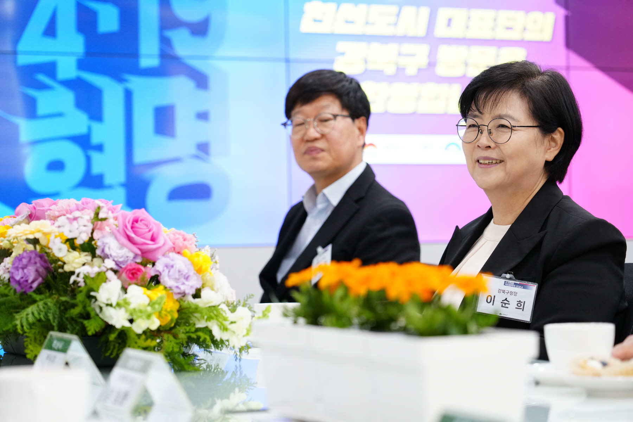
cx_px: 316
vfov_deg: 13.8
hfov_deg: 20.6
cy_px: 211
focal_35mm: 99
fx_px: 1741
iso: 2500
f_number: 4.5
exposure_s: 1/125
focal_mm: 99
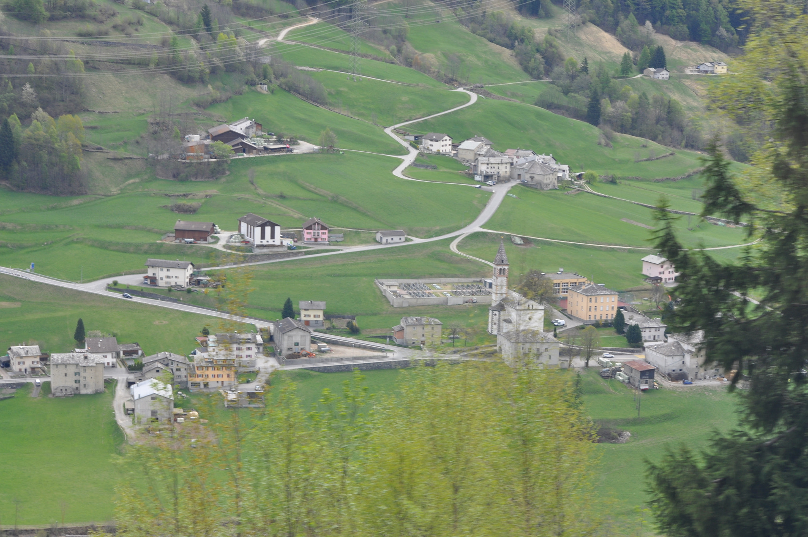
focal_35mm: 82
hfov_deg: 24.6
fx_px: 1849
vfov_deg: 16.5
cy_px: 268
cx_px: 404
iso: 200
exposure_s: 1/80
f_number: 9
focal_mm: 55
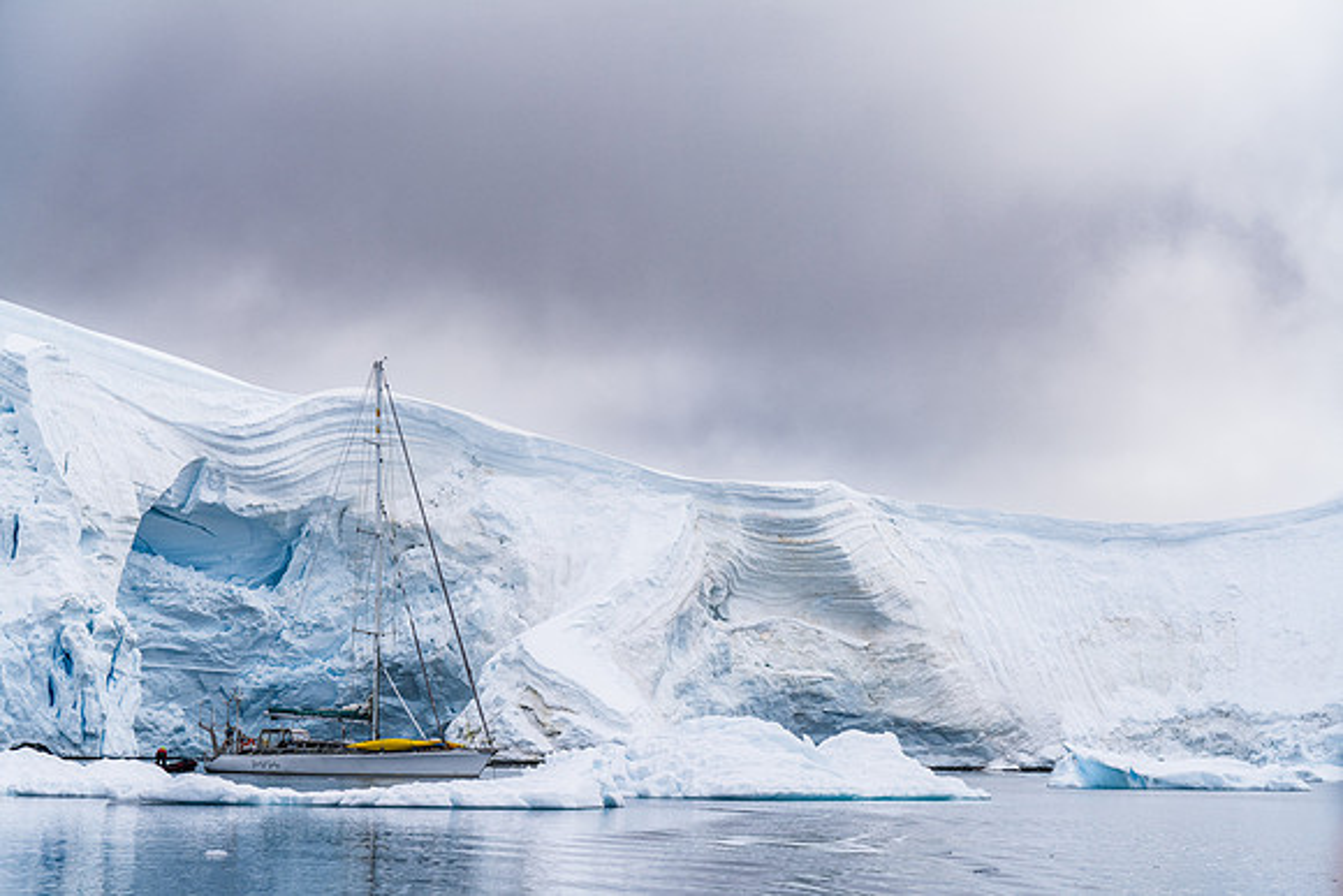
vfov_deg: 19.5
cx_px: 672
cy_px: 448
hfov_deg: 28.8
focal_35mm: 70
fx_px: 2612
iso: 250
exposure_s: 1/500
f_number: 5.6
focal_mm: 70
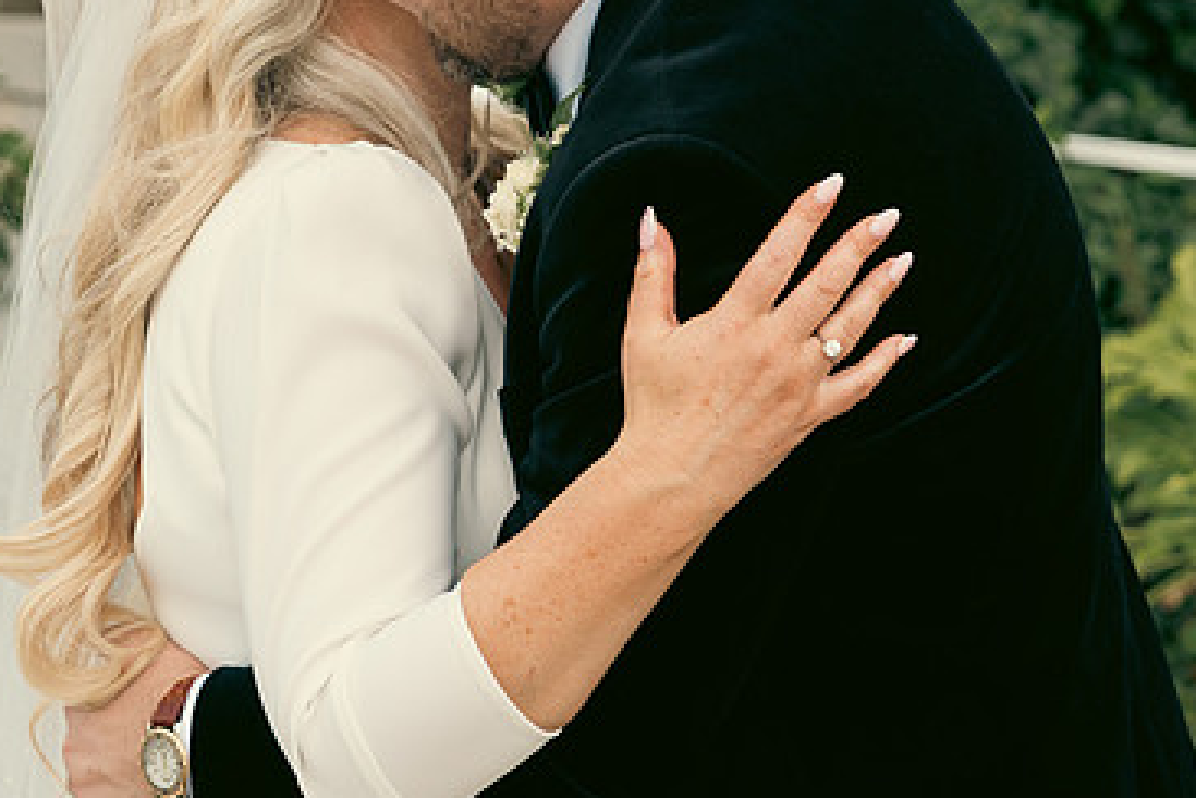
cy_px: 208
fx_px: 3953
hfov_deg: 17.2
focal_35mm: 119
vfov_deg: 11.5
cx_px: 559
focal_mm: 50
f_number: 3.5
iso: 125
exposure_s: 1/400
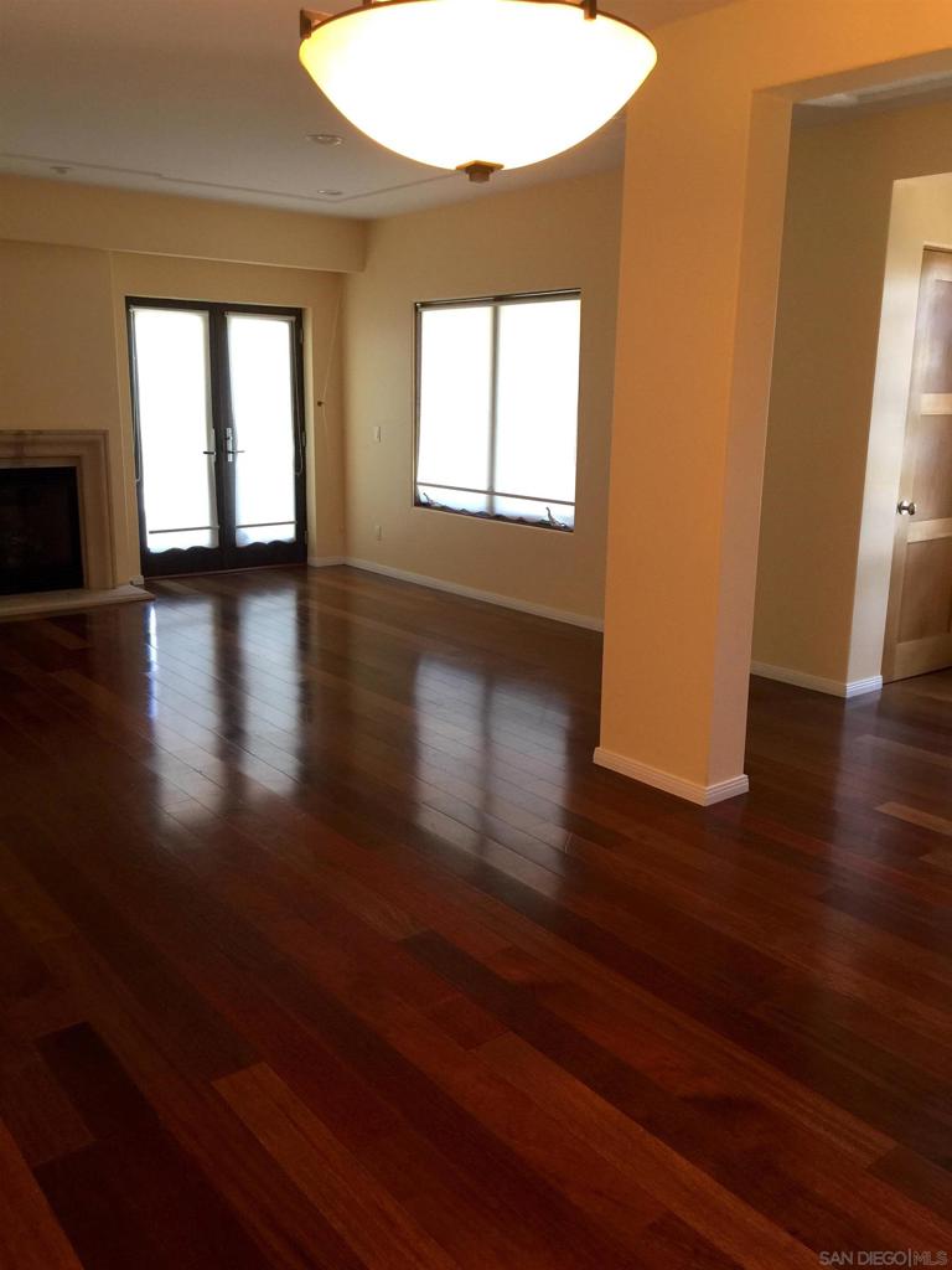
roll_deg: -0.4
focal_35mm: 29
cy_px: 635
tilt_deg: -12.2
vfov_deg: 61.7
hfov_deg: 48.2
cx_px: 476
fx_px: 1063
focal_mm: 4.15
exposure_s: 1/15
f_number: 2.2
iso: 40
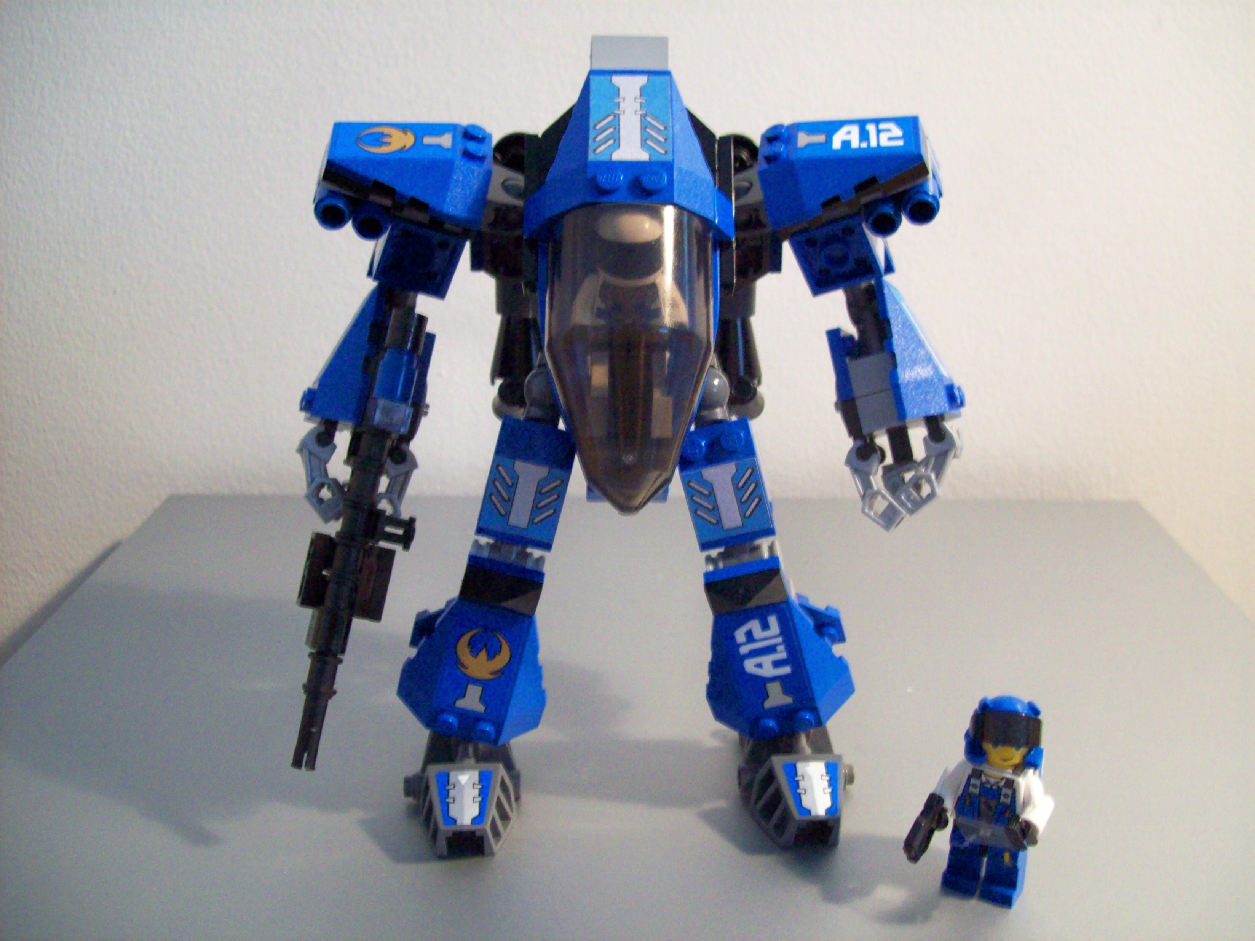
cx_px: 628
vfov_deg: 39.7
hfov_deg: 51.4
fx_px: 1305
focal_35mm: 36
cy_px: 470
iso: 200
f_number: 2.7
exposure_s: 1/8
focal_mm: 6
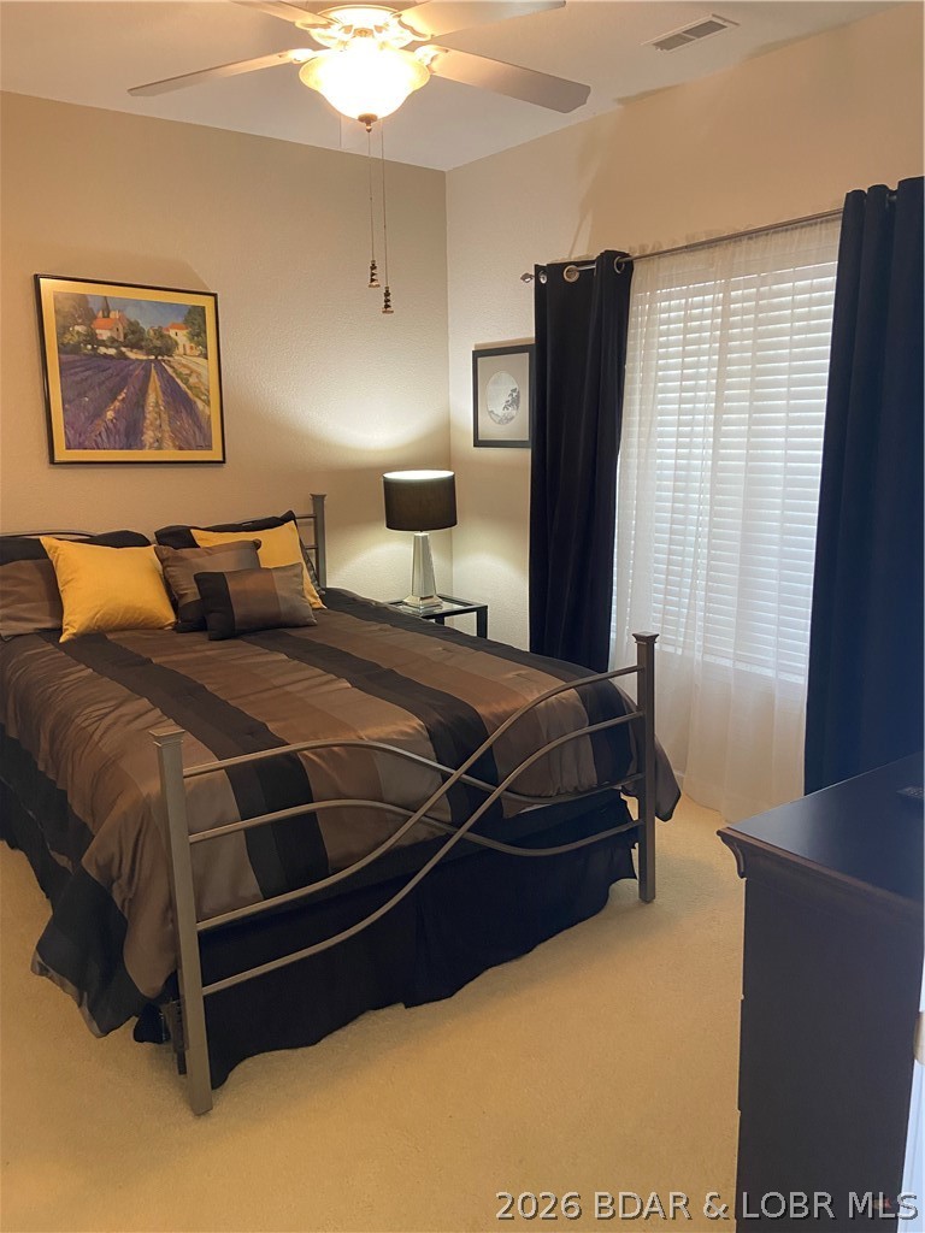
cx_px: 462
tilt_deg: -10.9
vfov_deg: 67.3
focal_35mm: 26
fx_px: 926
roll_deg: +0.5
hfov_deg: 53.1
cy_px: 616
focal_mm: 4.25
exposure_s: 1/60
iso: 250
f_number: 1.8
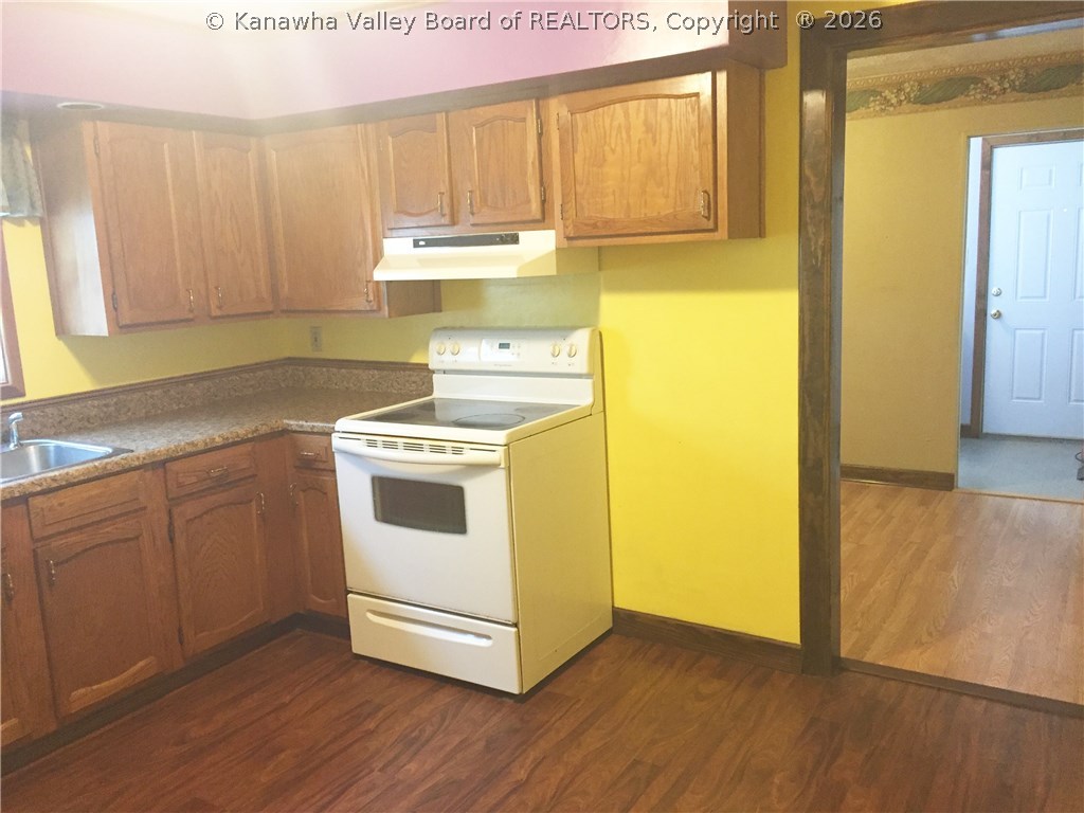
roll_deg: +0.8
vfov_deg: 48.2
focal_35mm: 29
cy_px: 406
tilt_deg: -10.7
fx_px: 908
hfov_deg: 61.7
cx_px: 542
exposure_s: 1/30
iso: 200
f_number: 2.2
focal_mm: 4.15
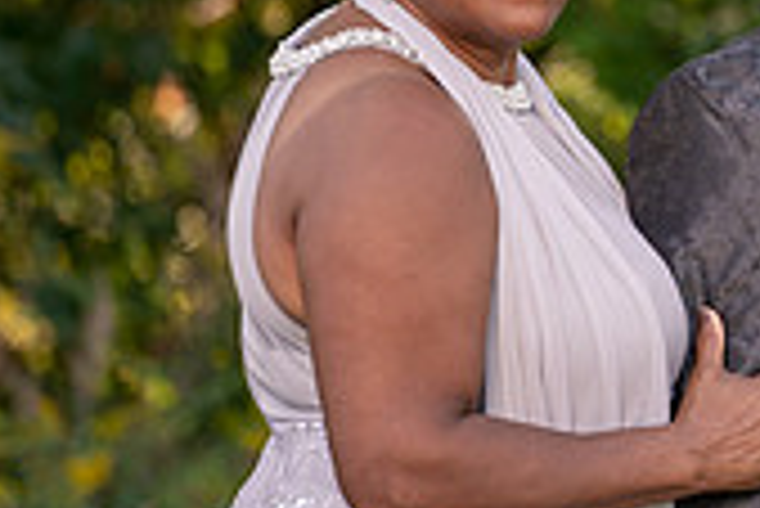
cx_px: 1177
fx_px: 14853
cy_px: 184
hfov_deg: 2.9
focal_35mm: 703
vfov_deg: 2.0
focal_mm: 198
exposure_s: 1/250
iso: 125
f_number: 4
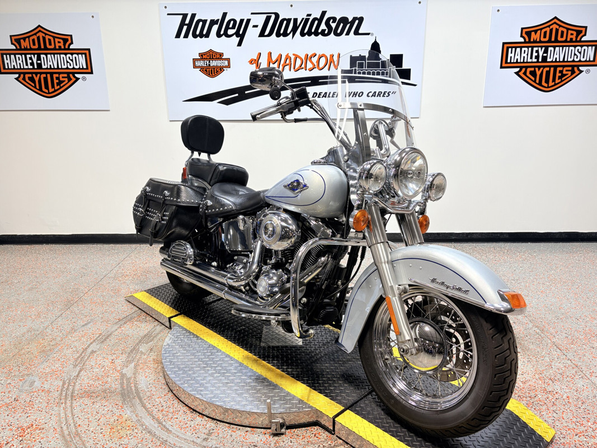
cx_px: 298
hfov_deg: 67.3
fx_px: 448
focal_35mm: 26
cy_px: 224
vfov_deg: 53.1
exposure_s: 1/120
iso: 40
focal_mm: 5.96
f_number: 1.6
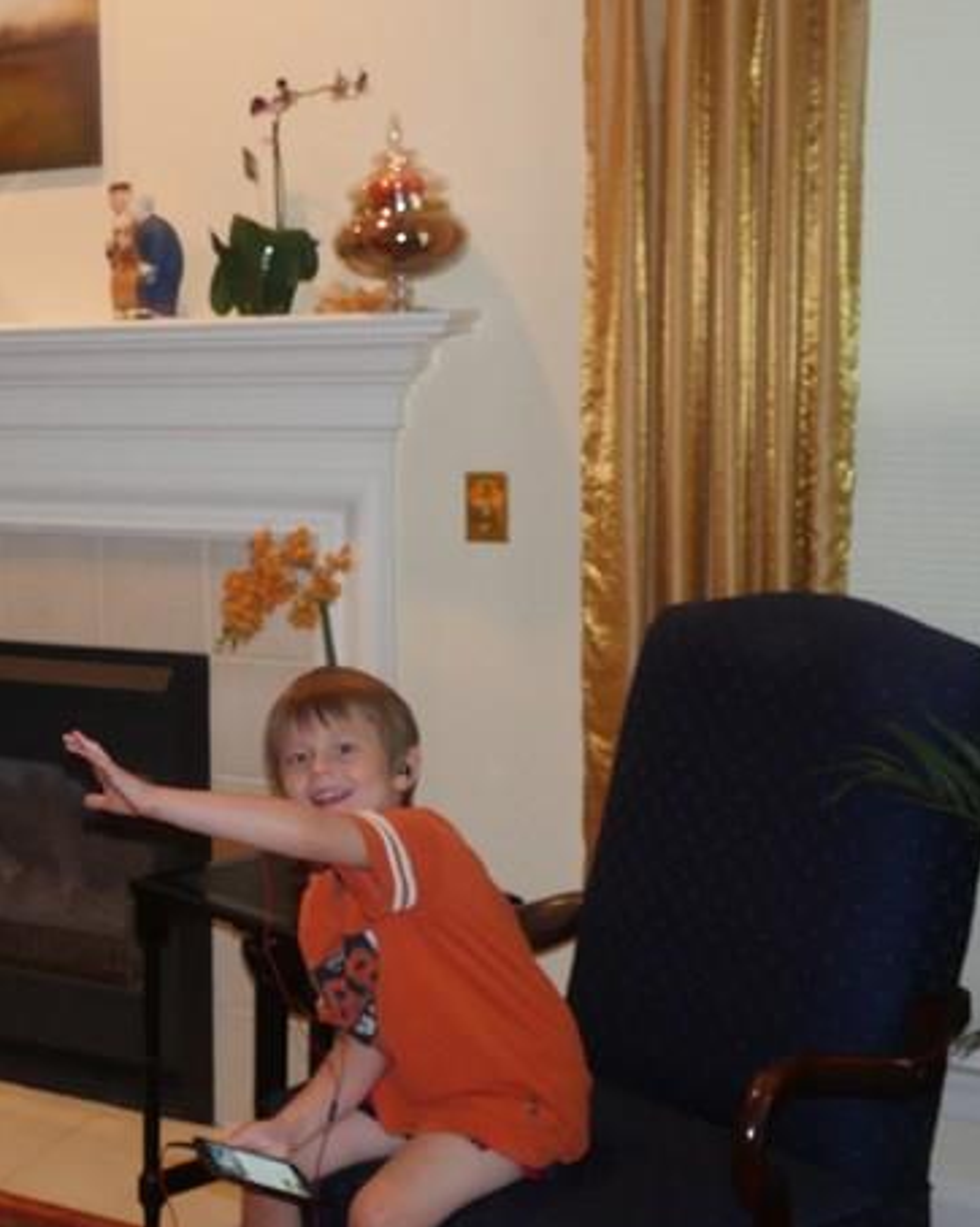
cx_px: -135
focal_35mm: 53
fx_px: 1923
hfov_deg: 26.1
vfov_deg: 35.3
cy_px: 558
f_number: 2.8
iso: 800
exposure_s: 1/125
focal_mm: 12
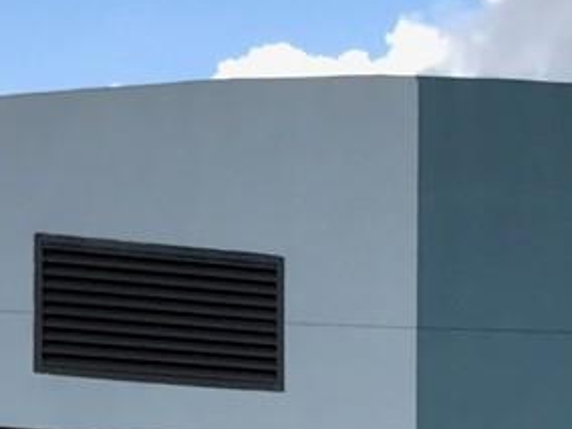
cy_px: 777
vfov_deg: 9.0
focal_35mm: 158
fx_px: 2611
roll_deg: -1.1
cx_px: 499
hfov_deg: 12.4
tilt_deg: +3.6
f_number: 1.8
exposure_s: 1/1227
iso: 20
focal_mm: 3.99
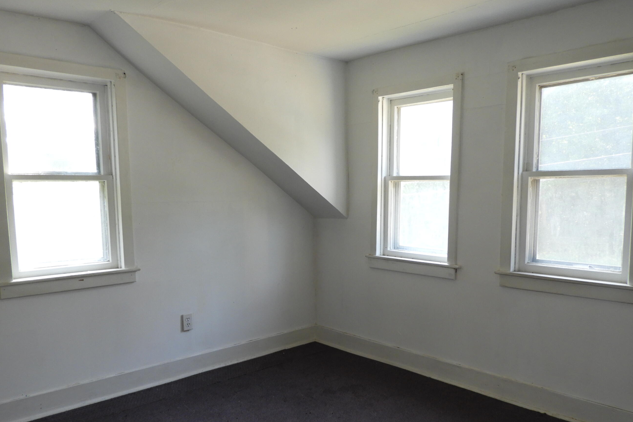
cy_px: 246
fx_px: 510
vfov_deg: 44.8
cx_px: 316
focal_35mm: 29
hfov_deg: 63.7
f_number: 3.3
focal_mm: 4.3
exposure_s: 1/30
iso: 140
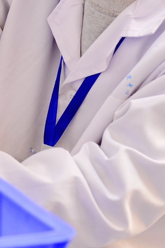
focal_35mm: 180
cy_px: 5
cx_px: -86
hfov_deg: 7.5
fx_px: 1238
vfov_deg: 11.3
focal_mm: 48
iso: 1250
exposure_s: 1/125
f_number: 3.2
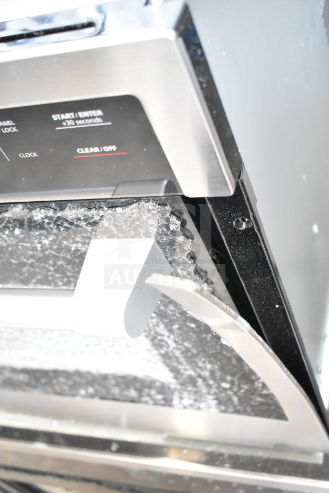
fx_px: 637
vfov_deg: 42.3
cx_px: 164
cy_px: 246
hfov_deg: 29.0
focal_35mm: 46
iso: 5600
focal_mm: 31
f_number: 4.2
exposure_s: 1/50
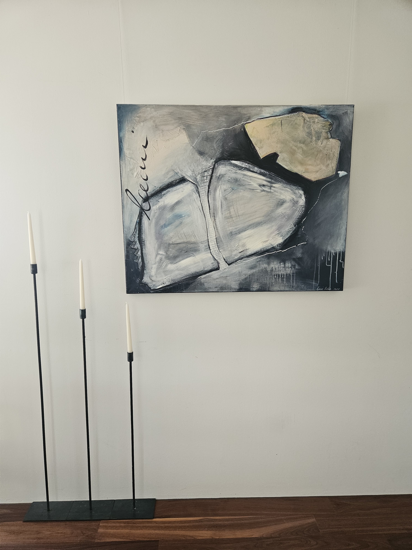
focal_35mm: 23
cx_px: 206
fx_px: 365
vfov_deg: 73.9
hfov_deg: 58.9
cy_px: 275
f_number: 1.8
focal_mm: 5.4
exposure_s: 1/100
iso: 250
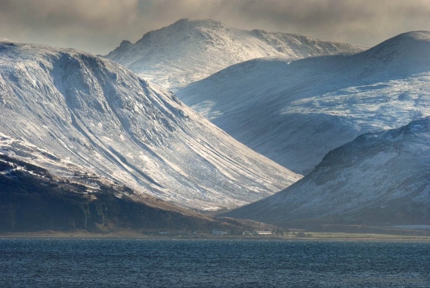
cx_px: 215
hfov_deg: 5.5
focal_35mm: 375
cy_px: 144
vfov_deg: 3.7
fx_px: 4484
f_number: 11
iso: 100
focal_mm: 250
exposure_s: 1/320
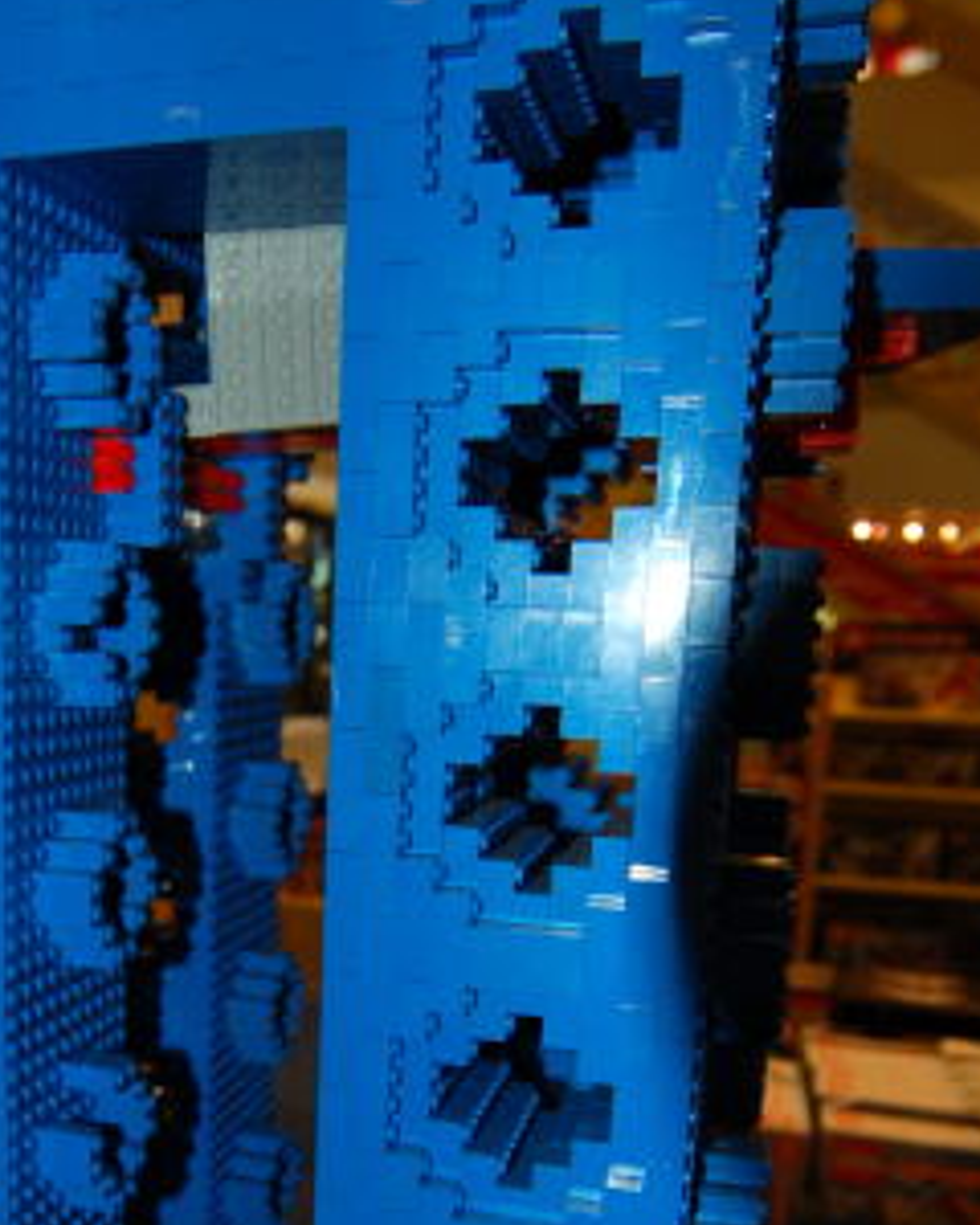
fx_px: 1305
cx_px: 267
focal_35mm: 36
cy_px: 853
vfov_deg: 49.1
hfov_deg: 40.2
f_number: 4
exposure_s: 1/60
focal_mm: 12
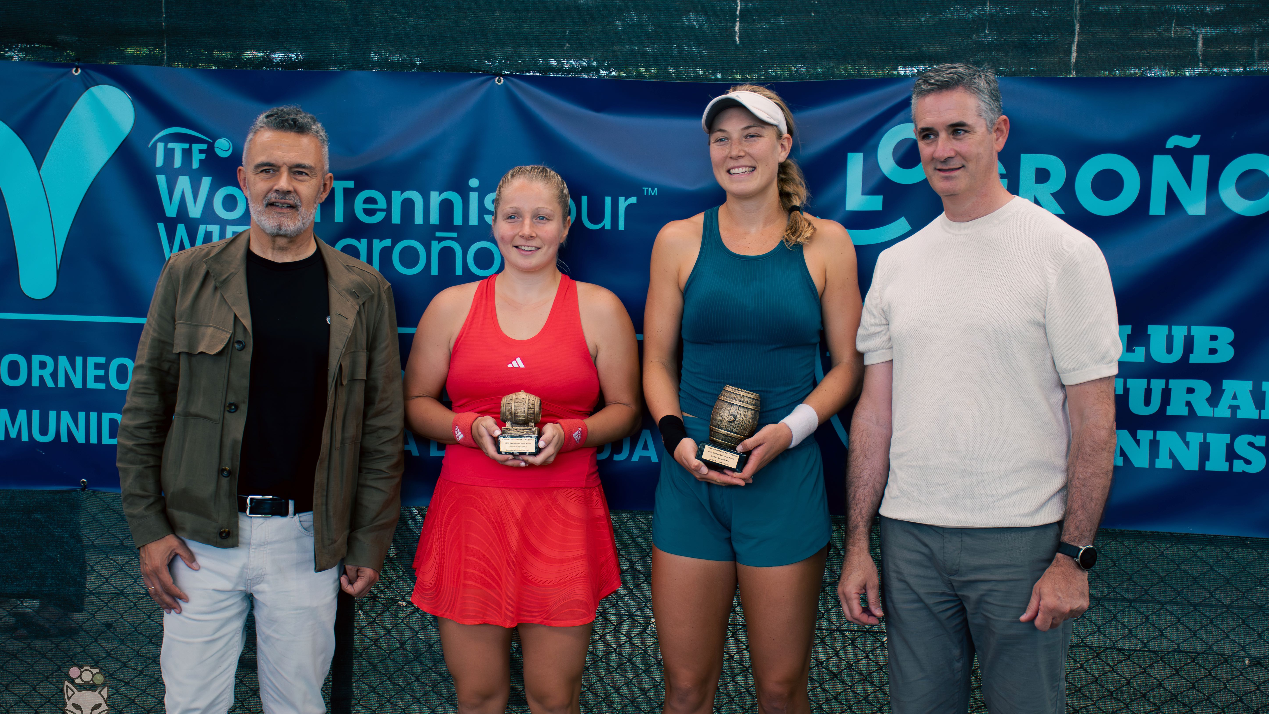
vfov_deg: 22.2
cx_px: 634
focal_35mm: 54
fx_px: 1817
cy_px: 347
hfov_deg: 38.5
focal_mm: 34
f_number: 4.2
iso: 200
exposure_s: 1/250
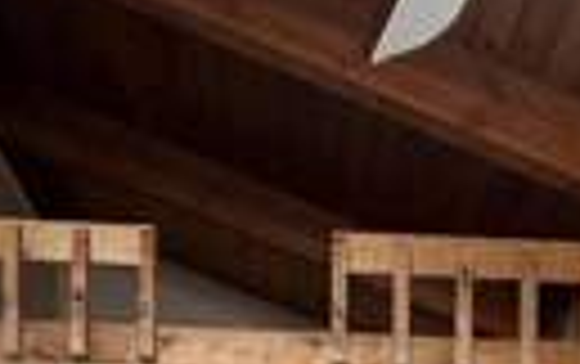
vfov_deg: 18.1
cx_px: 342
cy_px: 676
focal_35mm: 55
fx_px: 871
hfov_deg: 36.7
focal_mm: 2.22
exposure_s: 1/60
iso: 200
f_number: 2.2
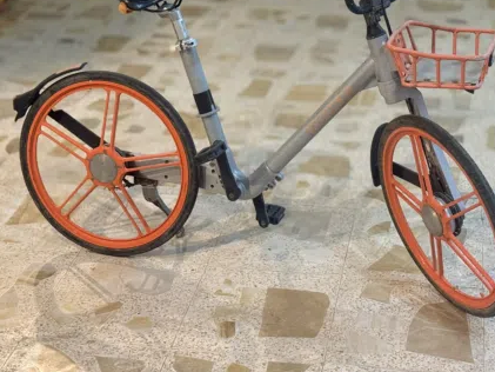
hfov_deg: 26.6
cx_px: 287
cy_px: 105
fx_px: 1044
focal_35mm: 73
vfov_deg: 20.1
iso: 400
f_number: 1.78
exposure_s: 1/33
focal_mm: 6.76
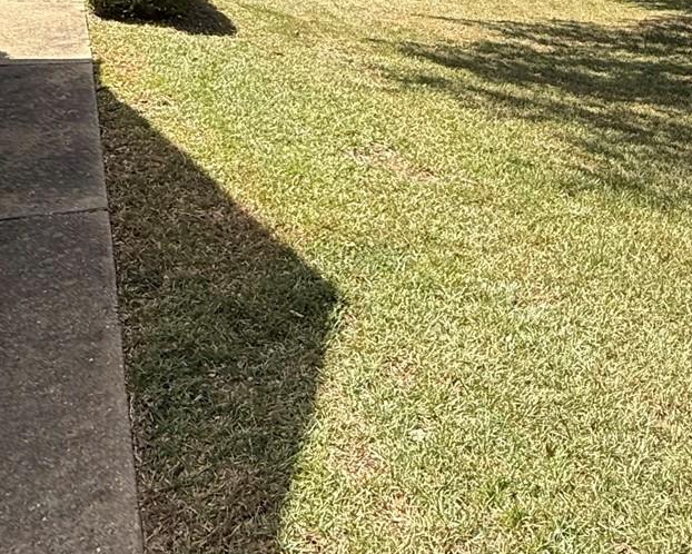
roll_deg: -3.6
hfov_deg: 40.6
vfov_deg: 28.9
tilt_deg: -2.3
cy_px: -113
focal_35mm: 45
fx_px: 922
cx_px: 463
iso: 50
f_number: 2.2
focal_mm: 2.22
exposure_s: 1/942
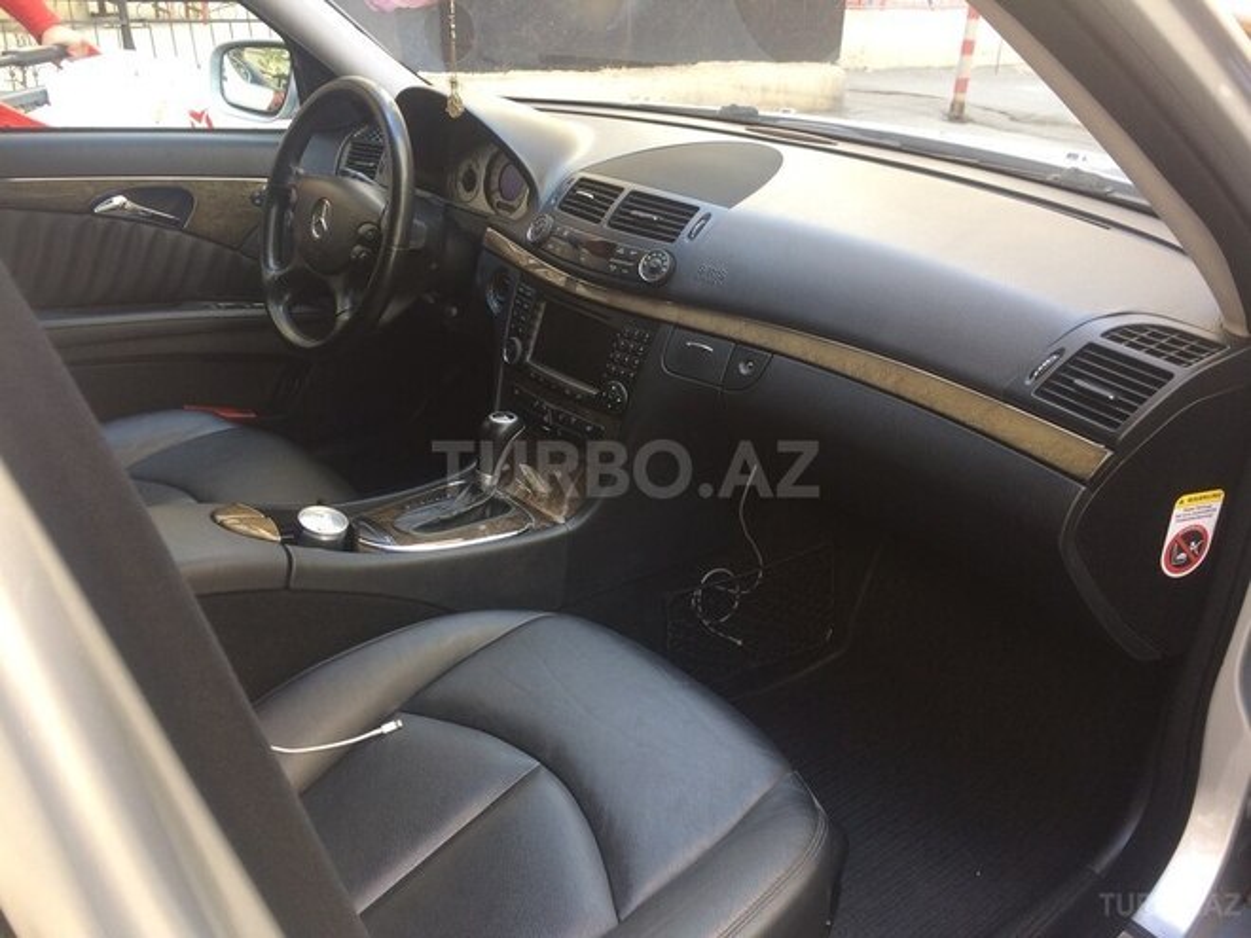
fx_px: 1048
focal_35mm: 29
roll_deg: -1.5
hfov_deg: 61.7
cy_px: 469
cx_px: 626
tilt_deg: -26.0
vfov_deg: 48.2
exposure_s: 1/50
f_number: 2.2
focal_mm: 4.15
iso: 40
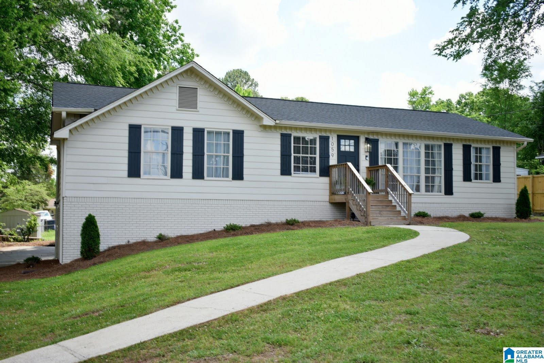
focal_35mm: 39
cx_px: 272
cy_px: 182
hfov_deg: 49.5
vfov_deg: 34.2
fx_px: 589
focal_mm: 26
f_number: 4.5
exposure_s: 1/500
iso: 250
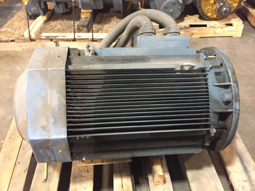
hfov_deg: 61.7
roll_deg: +1.7
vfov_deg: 48.2
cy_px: 96
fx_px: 214
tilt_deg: -42.0
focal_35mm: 29
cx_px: 128
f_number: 2.2
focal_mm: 4.15
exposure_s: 1/15
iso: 400
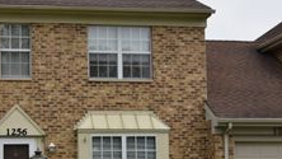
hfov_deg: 20.1
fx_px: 793
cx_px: 95
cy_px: 148
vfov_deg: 11.4
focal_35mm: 106
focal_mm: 30
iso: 400
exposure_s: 1/800
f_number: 4.5
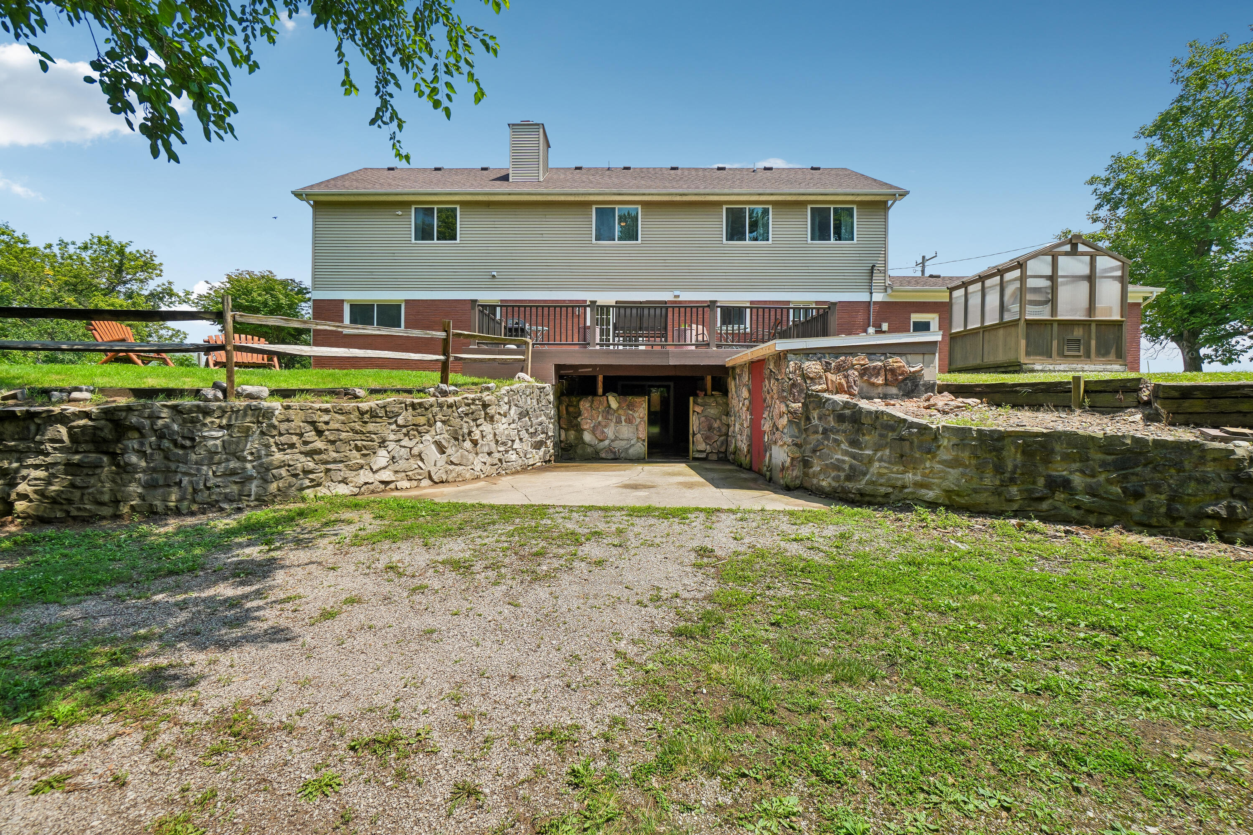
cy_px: 418
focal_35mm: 15
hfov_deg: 100.4
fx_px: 522
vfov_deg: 77.3
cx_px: 626
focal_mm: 10
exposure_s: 1/250
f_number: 8
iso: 100
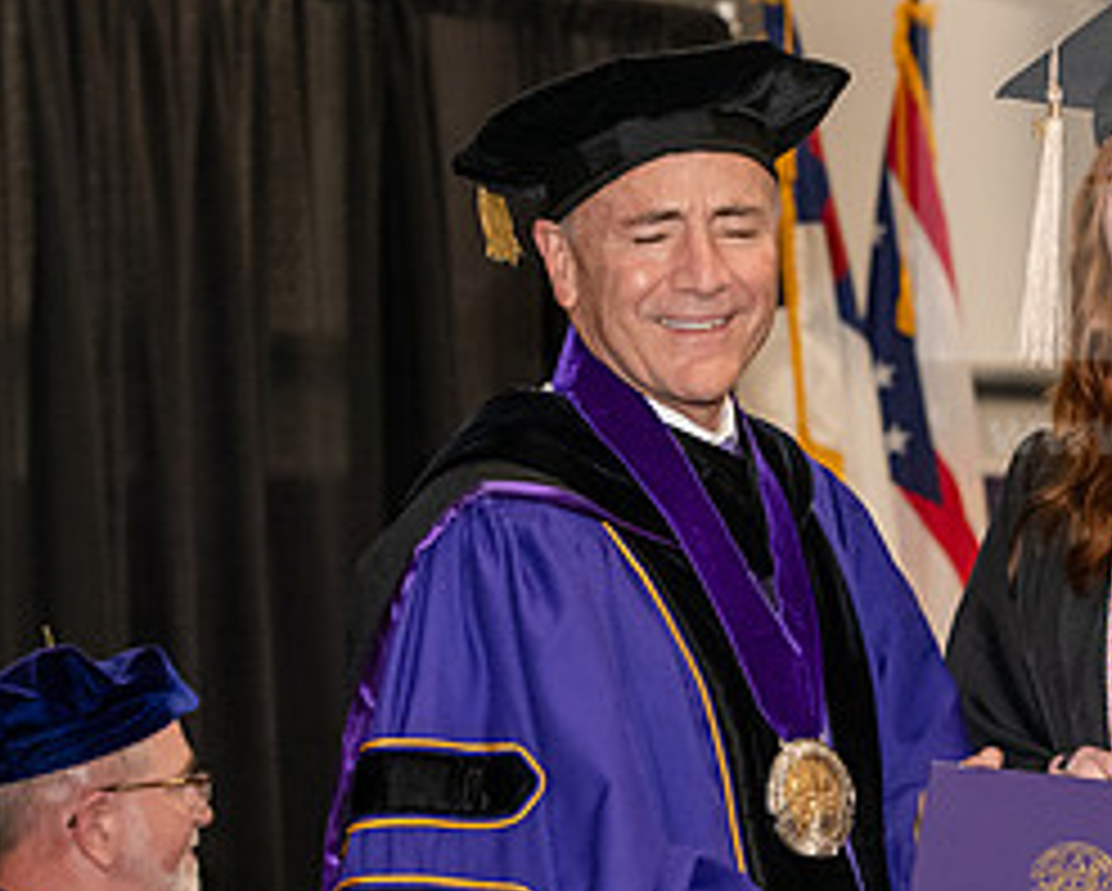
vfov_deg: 10.0
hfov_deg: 12.5
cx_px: 783
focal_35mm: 154
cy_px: 529
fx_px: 5072
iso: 2500
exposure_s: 1/200
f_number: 5
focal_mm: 70
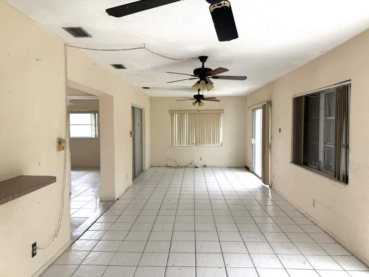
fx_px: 256
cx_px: 184
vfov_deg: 56.8
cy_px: 138
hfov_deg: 71.6
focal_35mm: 24
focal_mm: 6.76
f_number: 1.78
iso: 100
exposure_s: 1/179
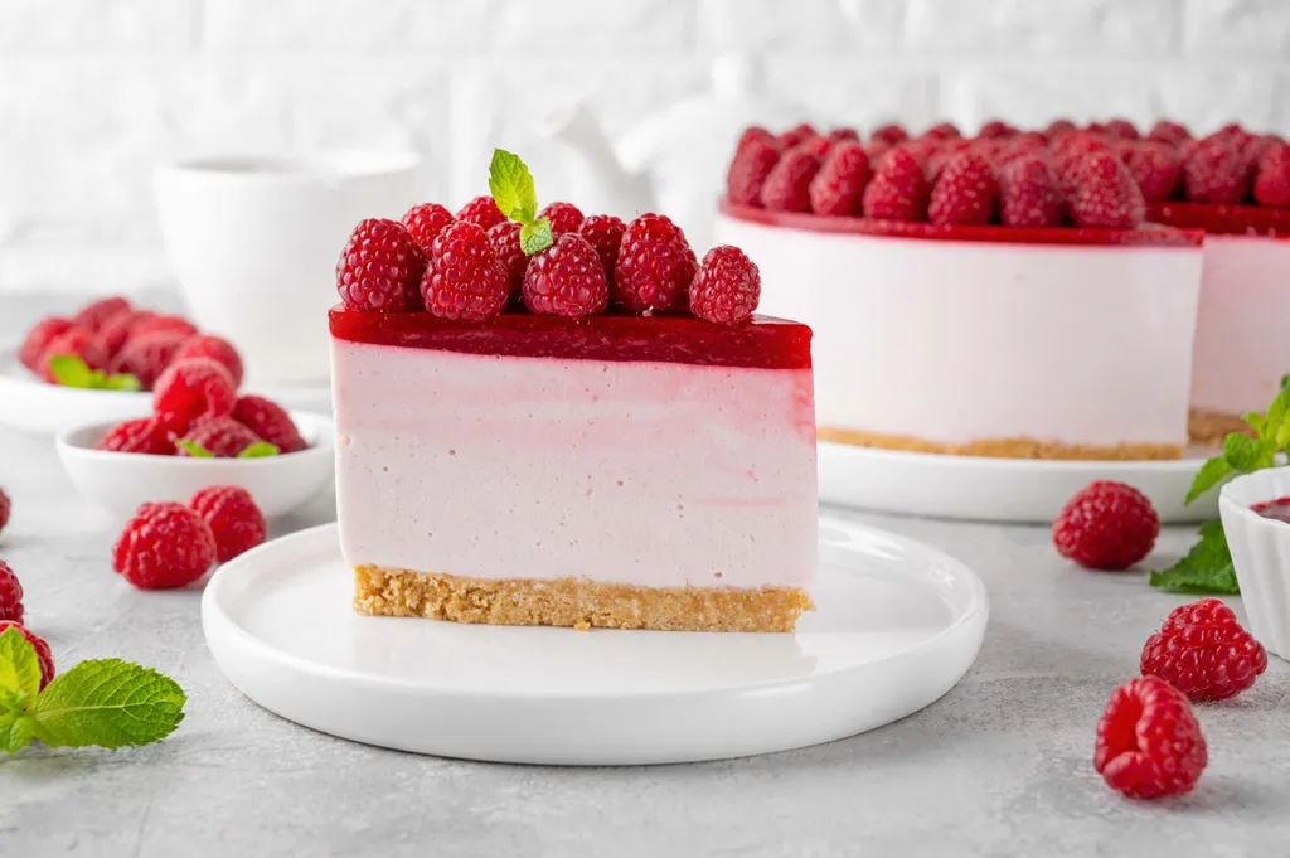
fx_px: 2506
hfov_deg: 28.9
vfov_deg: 19.4
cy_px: 429
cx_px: 645
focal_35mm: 70
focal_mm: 70
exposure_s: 1/200
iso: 320
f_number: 10
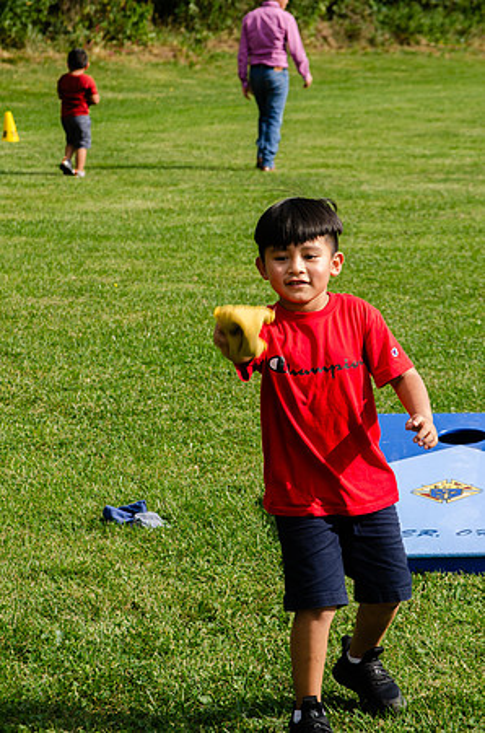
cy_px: 366
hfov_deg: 7.5
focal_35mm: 183
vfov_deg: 11.3
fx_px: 3715
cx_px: 242
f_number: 9
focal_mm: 122
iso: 100
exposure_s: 1/320
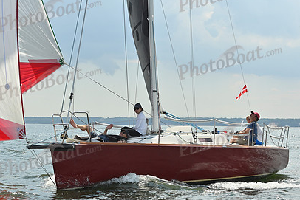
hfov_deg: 20.4
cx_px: 140
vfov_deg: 13.7
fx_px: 834
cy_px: 110
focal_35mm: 100
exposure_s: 1/1600
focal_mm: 70
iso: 320
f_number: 7.1
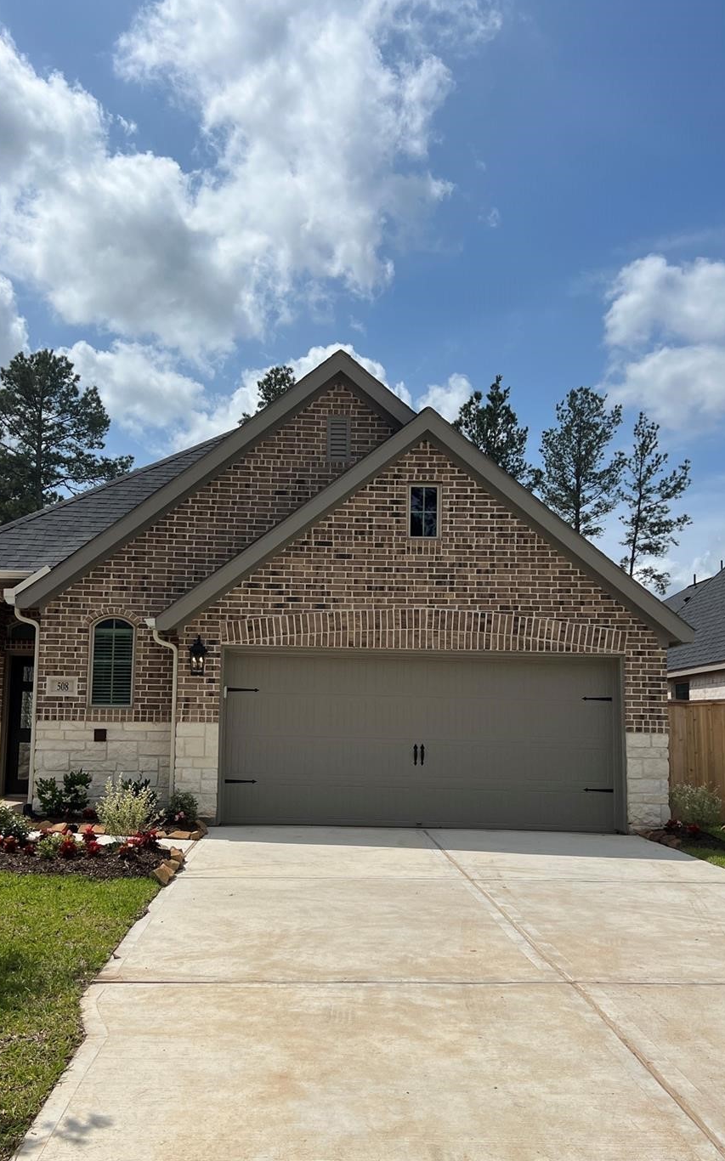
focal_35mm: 31
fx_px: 981
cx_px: 314
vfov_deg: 61.2
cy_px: 631
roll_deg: -1.6
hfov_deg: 40.5
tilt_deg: +6.2
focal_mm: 5.7
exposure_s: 1/11364
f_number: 1.5
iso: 50
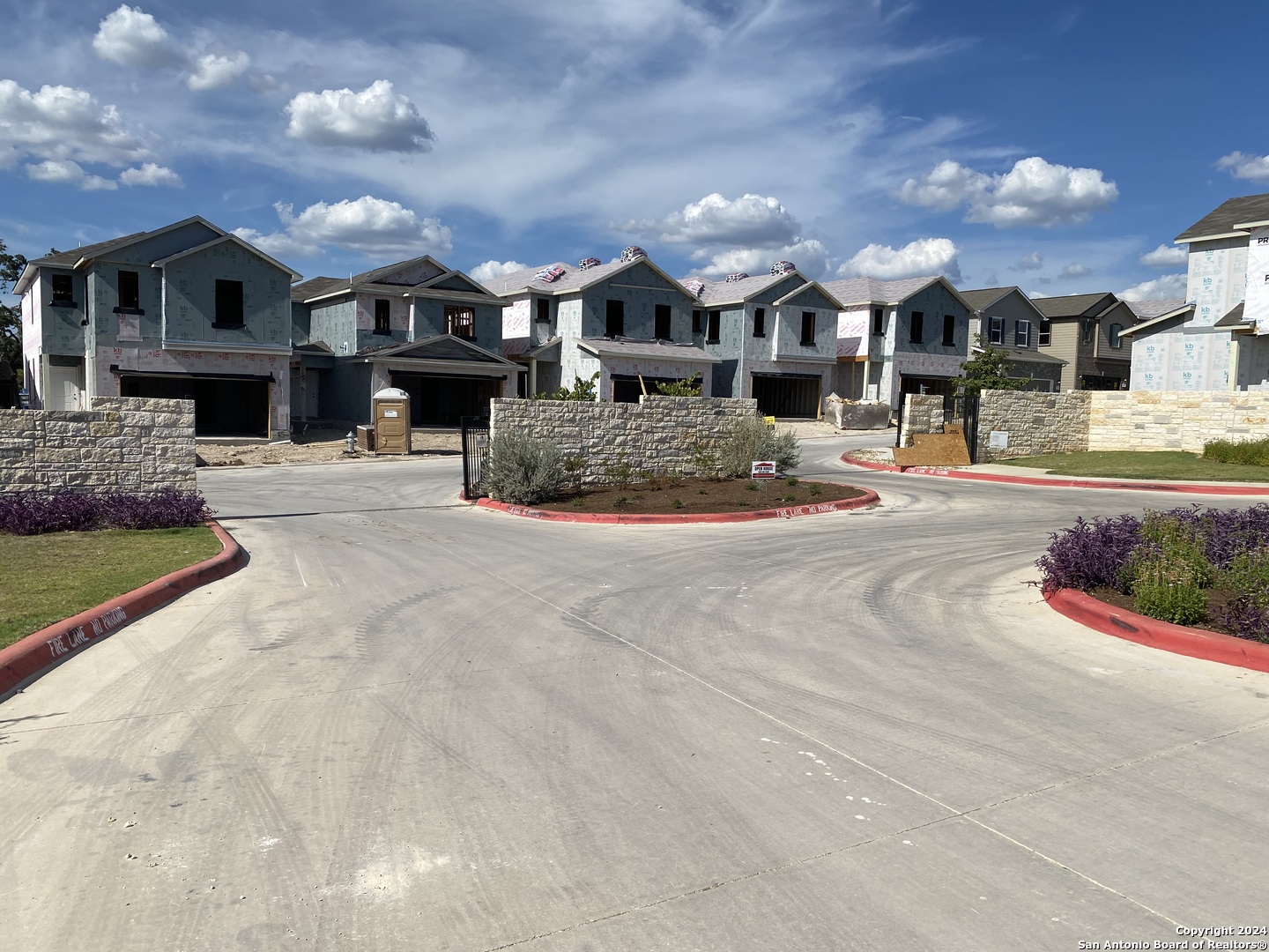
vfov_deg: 53.1
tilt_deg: +0.0
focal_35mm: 26
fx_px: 953
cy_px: 476
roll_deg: -0.9
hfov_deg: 67.3
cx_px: 634
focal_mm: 4.25
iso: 32
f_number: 1.8
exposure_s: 1/5747
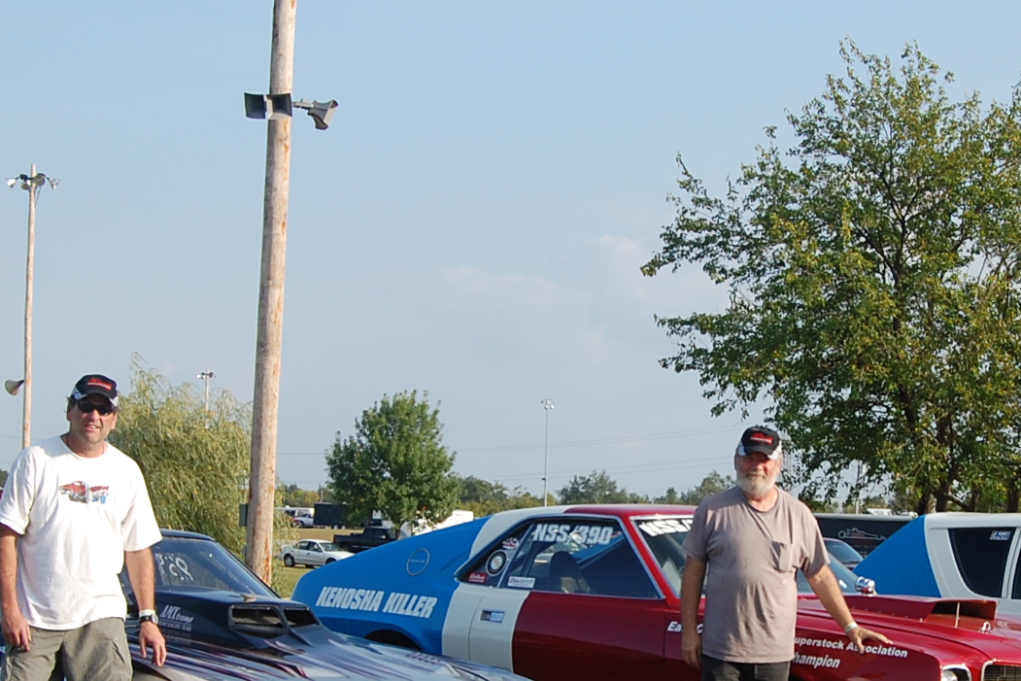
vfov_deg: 15.2
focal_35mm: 90
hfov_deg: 22.5
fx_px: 2553
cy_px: 452
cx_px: 683
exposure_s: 1/250
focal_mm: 28
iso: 200
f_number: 8
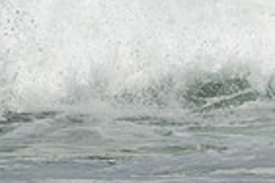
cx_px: 479
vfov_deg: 0.4
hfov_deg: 0.5
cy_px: -111
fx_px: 28842
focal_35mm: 3776
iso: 560
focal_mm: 800
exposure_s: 1/2000
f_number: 11
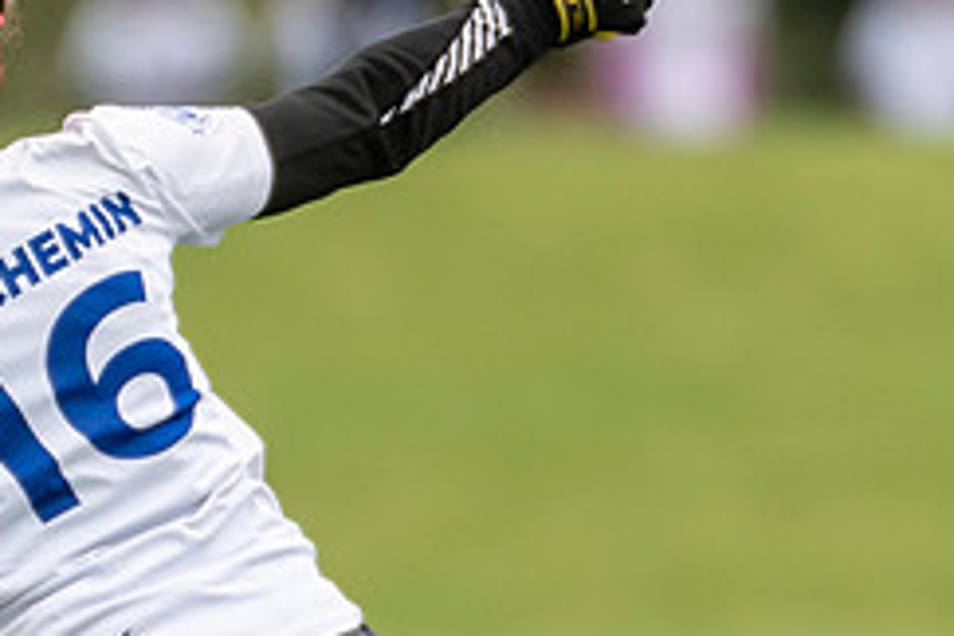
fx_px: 58057
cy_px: 727
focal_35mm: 2191
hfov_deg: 0.9
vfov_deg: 0.6
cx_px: 111
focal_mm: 400
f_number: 4
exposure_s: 1/1250
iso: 250
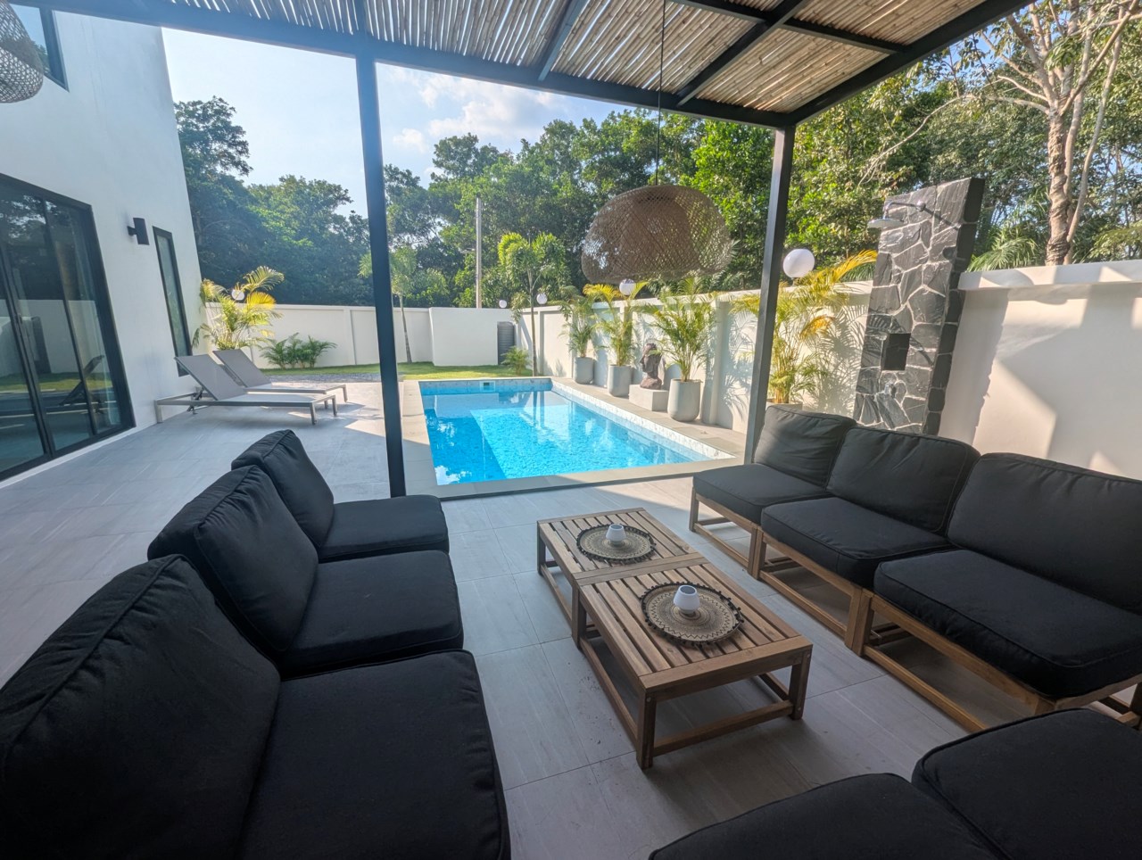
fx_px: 430
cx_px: 571
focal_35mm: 13
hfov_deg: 106.1
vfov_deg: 90.1
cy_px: 430
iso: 39
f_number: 2.2
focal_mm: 1.95
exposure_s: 1/1597
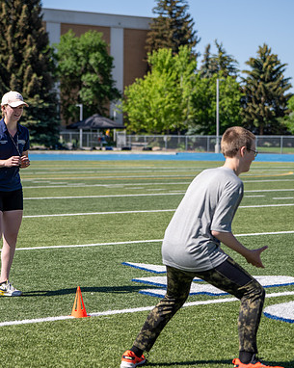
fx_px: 1100
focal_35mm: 101
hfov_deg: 15.2
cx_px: 110
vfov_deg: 19.0
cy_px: 185
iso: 50
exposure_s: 1/800
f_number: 3.2
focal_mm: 70
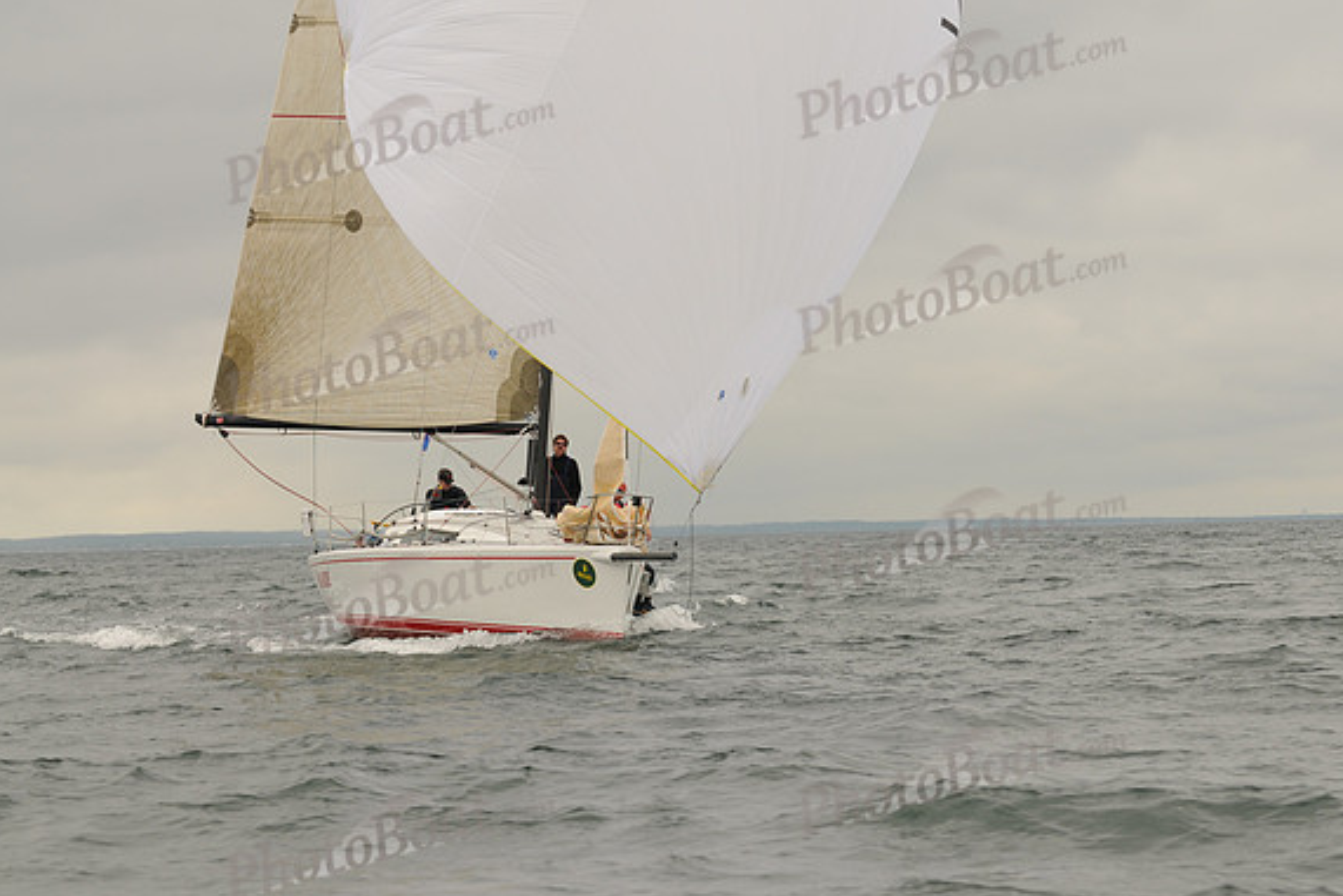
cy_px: 448
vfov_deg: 9.5
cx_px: 675
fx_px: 5392
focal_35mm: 145
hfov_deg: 14.2
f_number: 4.5
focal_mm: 95
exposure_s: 1/640
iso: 200
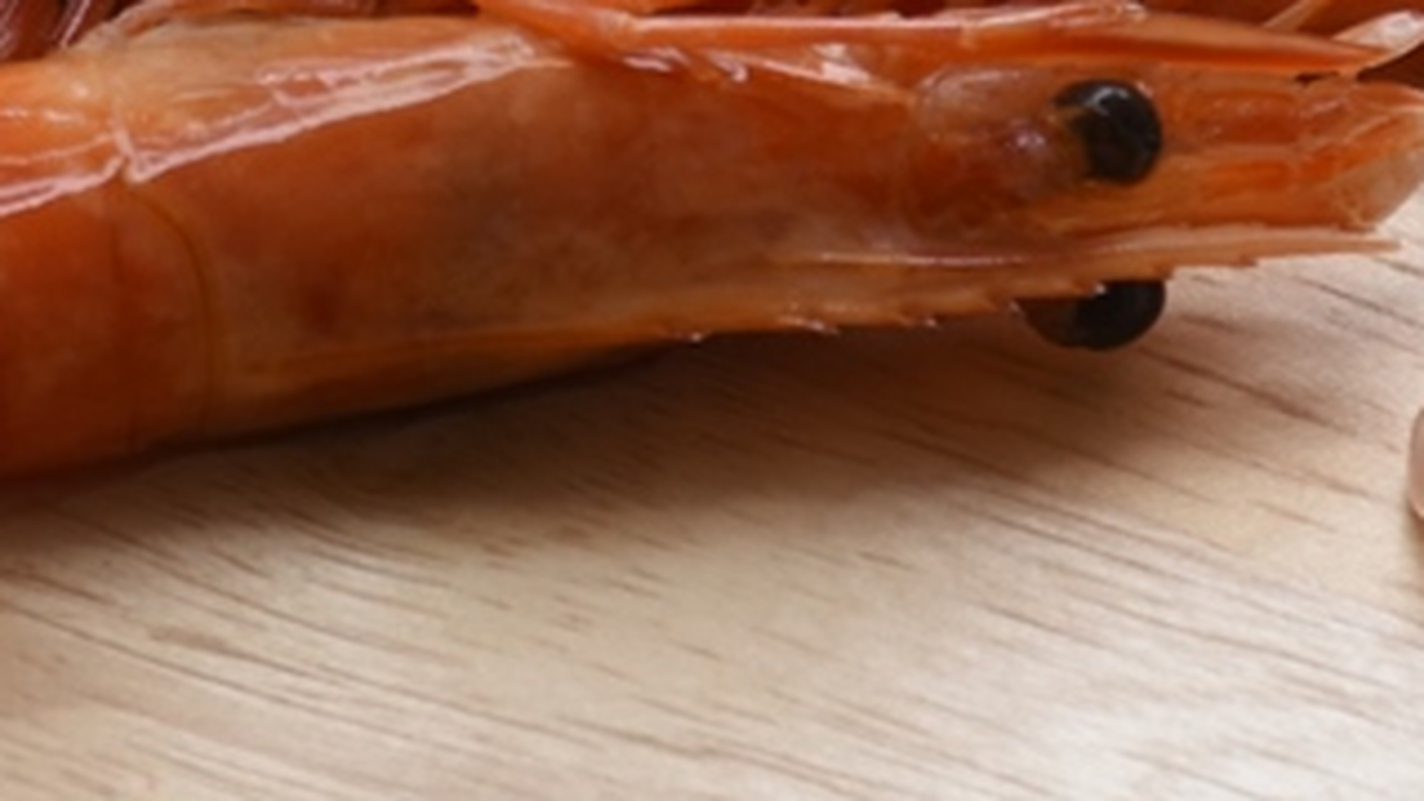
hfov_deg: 3.8
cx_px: -160
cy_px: -652
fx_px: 21371
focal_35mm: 566
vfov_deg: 2.1
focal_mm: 112
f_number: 10
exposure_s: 1/200
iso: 400
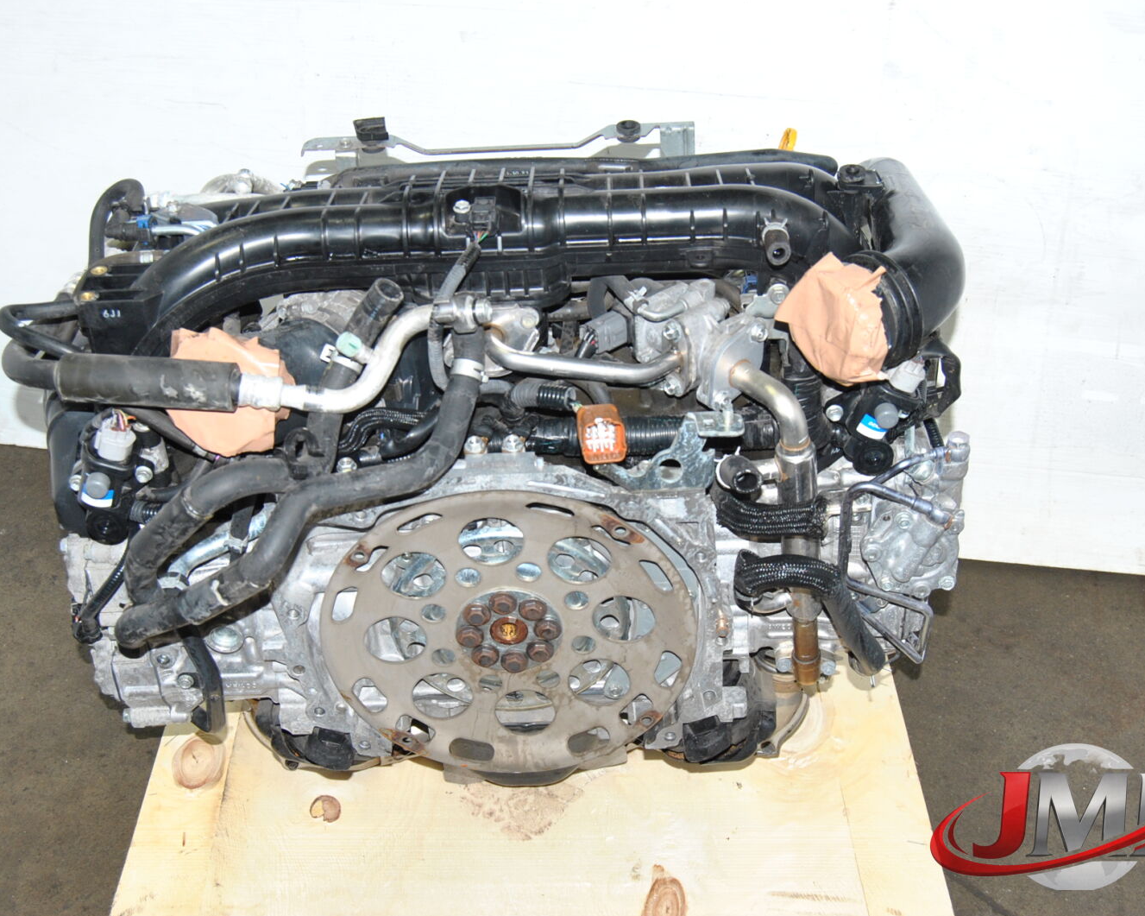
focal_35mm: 51
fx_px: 1728
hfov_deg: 36.7
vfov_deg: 29.7
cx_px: 564
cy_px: 459
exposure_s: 1/200
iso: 400
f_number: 6.3
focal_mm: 30
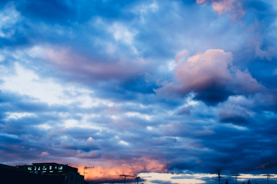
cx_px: 138
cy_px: 92
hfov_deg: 37.9
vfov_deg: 25.6
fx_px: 403
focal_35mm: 52
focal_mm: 35
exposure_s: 1/100
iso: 100
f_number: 2.8
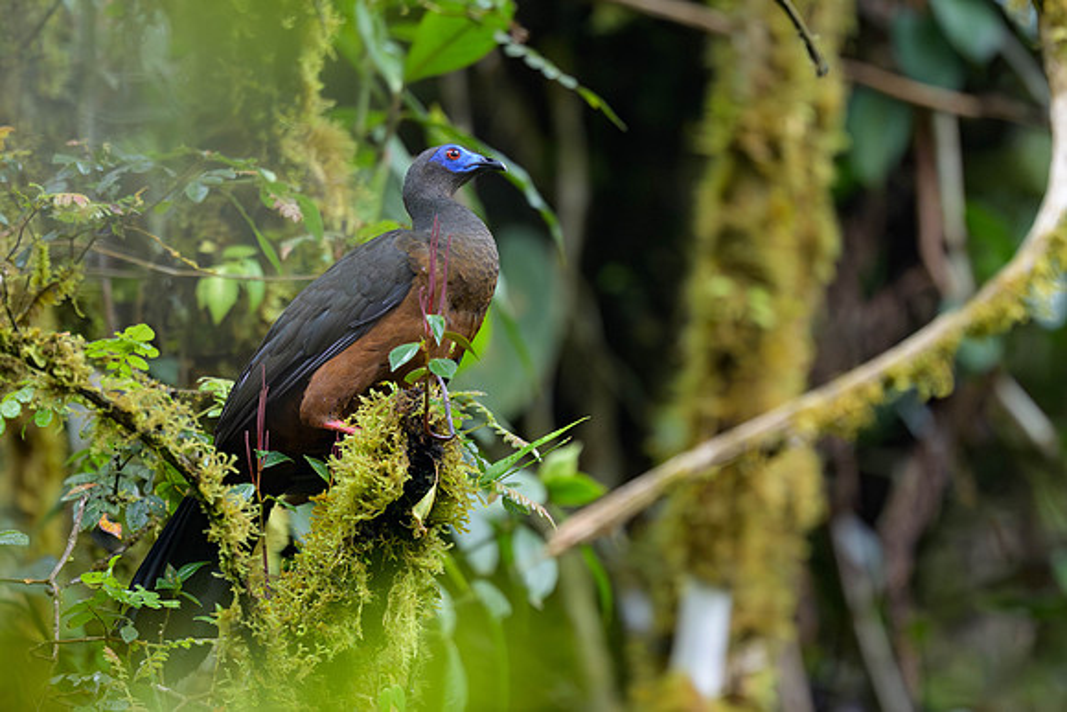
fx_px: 24088
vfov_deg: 1.7
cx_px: 473
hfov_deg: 2.5
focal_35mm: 813
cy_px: 281
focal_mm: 400
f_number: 2.8
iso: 2800
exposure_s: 1/800
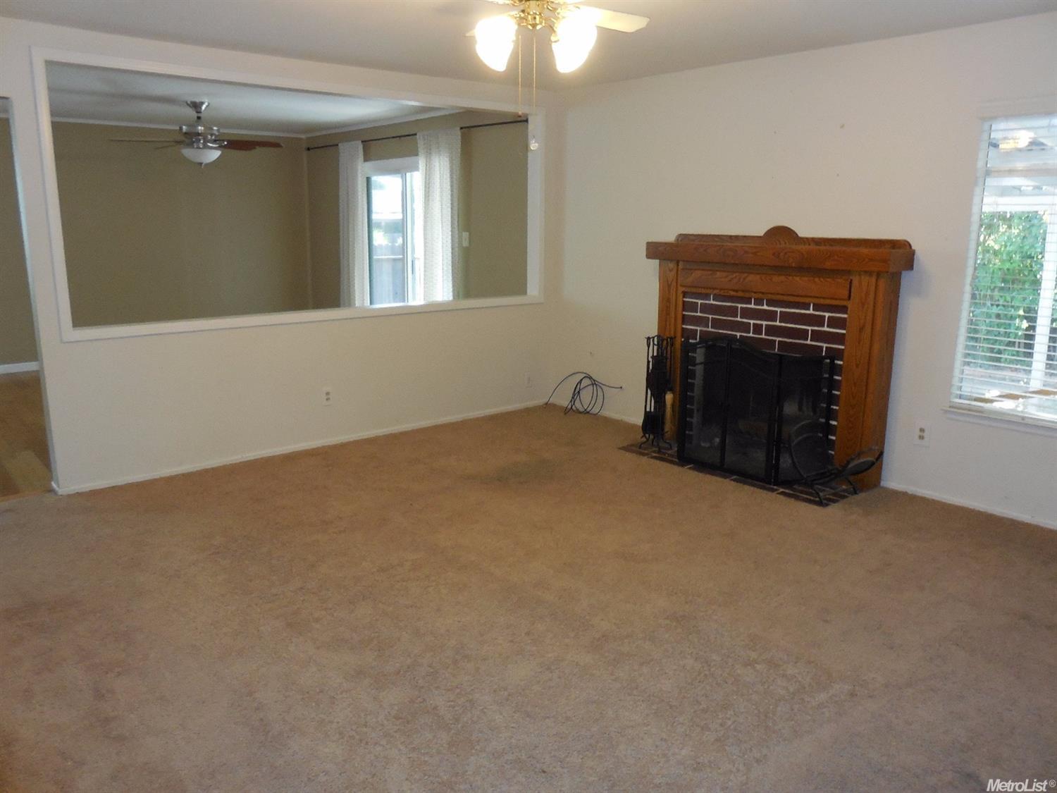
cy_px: 396
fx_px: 794
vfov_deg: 53.1
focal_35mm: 26
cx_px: 528
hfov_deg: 67.3
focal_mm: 4.6
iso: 400
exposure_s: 1/25
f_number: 3.5
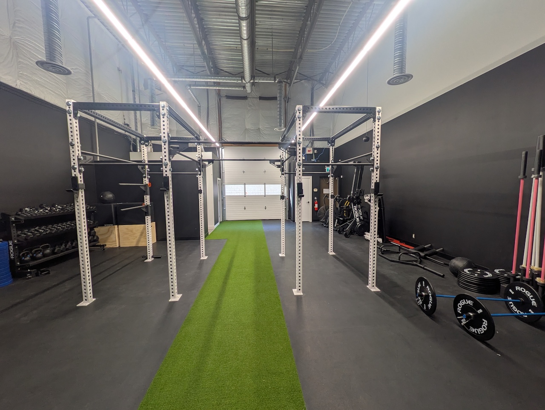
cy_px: 205
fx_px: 221
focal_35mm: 14
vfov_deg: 85.7
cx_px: 272
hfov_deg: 102.0
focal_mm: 1.83
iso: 81
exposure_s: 1/40
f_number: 2.2
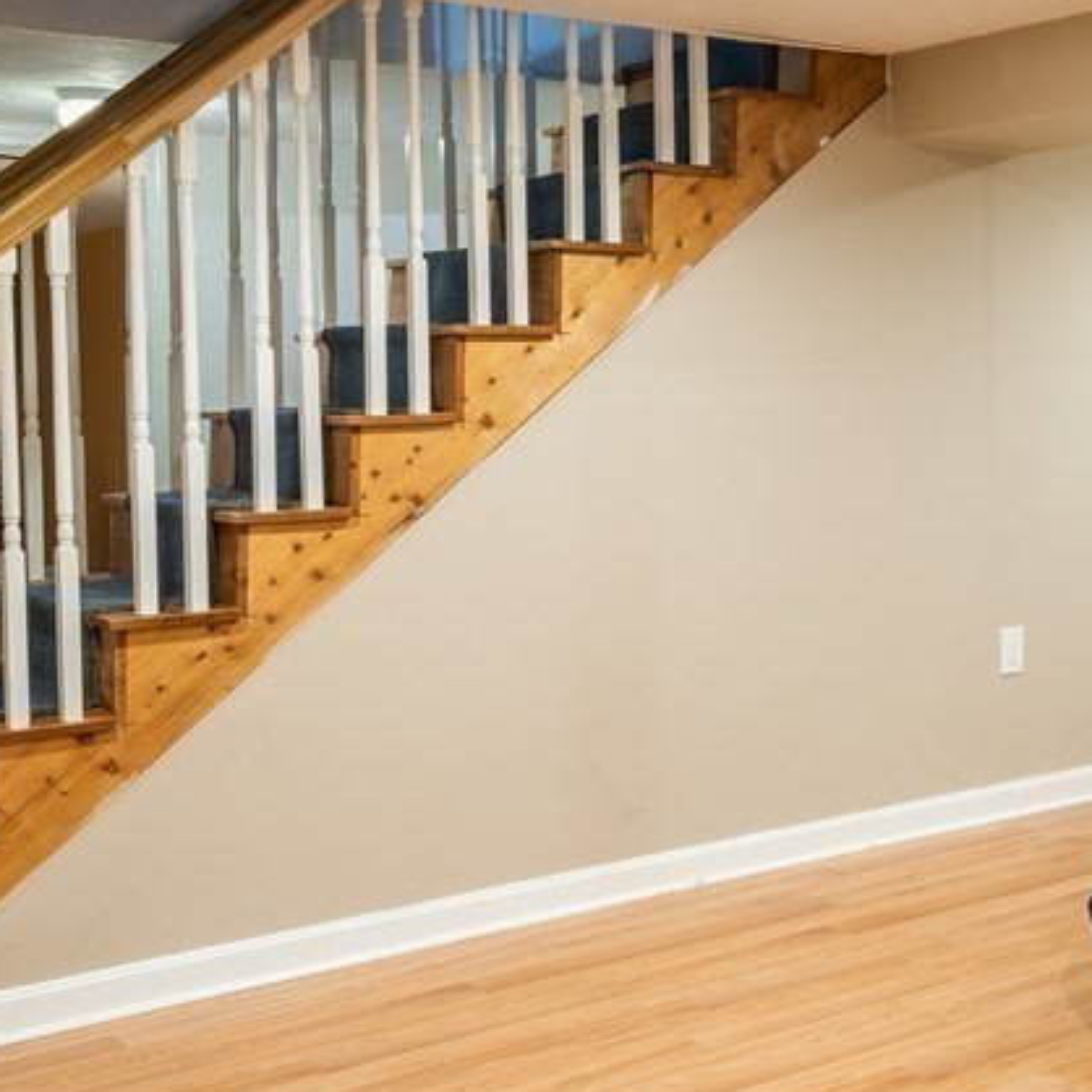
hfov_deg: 32.0
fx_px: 1785
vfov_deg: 33.7
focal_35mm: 50
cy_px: 743
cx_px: 1029
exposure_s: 3
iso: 64
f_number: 18
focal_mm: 24
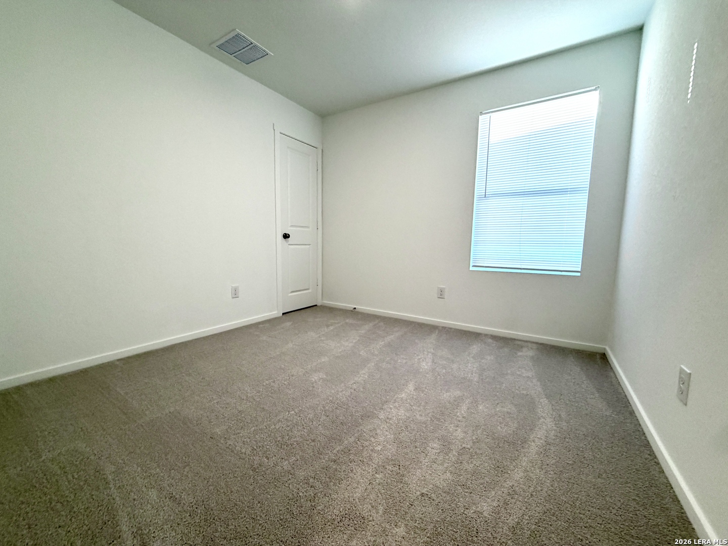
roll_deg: -0.3
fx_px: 294
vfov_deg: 85.7
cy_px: 273
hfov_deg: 102.1
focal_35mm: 14
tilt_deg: -6.5
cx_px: 364
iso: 160
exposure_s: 1/120
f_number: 2.2
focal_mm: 2.22
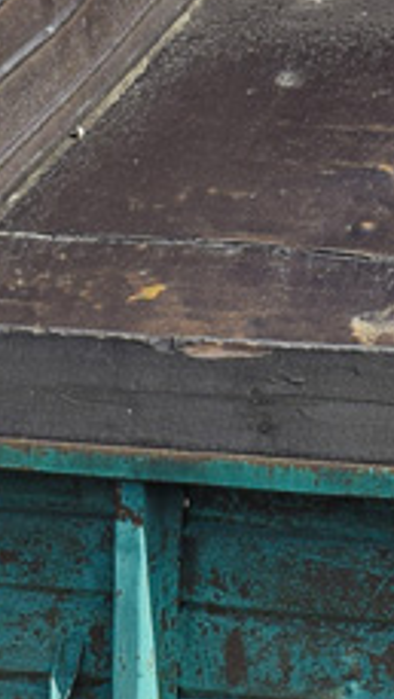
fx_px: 5492
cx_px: 736
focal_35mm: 296
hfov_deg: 4.1
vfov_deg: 7.3
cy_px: 342
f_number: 6.3
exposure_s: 1/640
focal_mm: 36
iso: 200
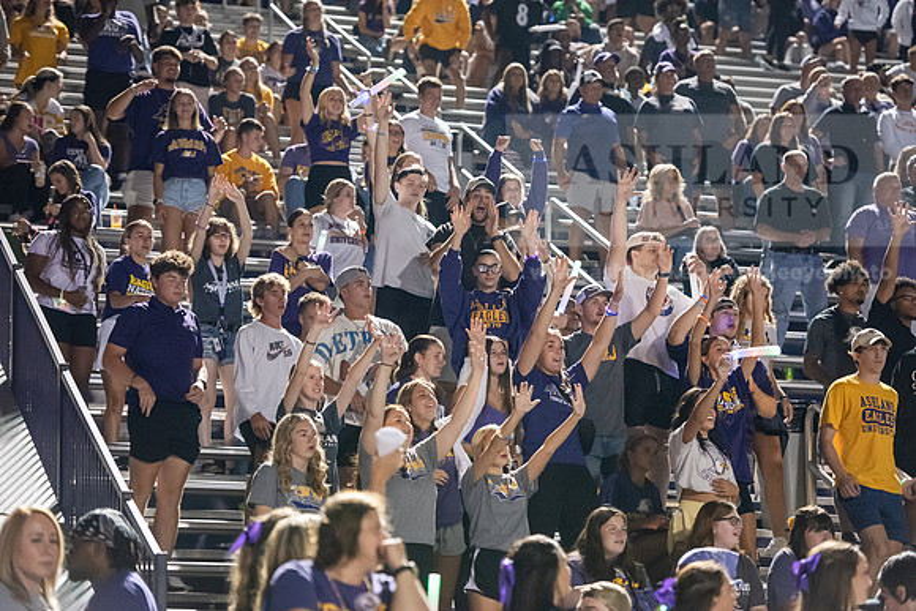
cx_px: 458
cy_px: 306
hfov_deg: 17.6
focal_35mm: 116
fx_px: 2952
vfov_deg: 11.8
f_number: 3.2
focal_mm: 116
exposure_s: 1/400
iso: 5000
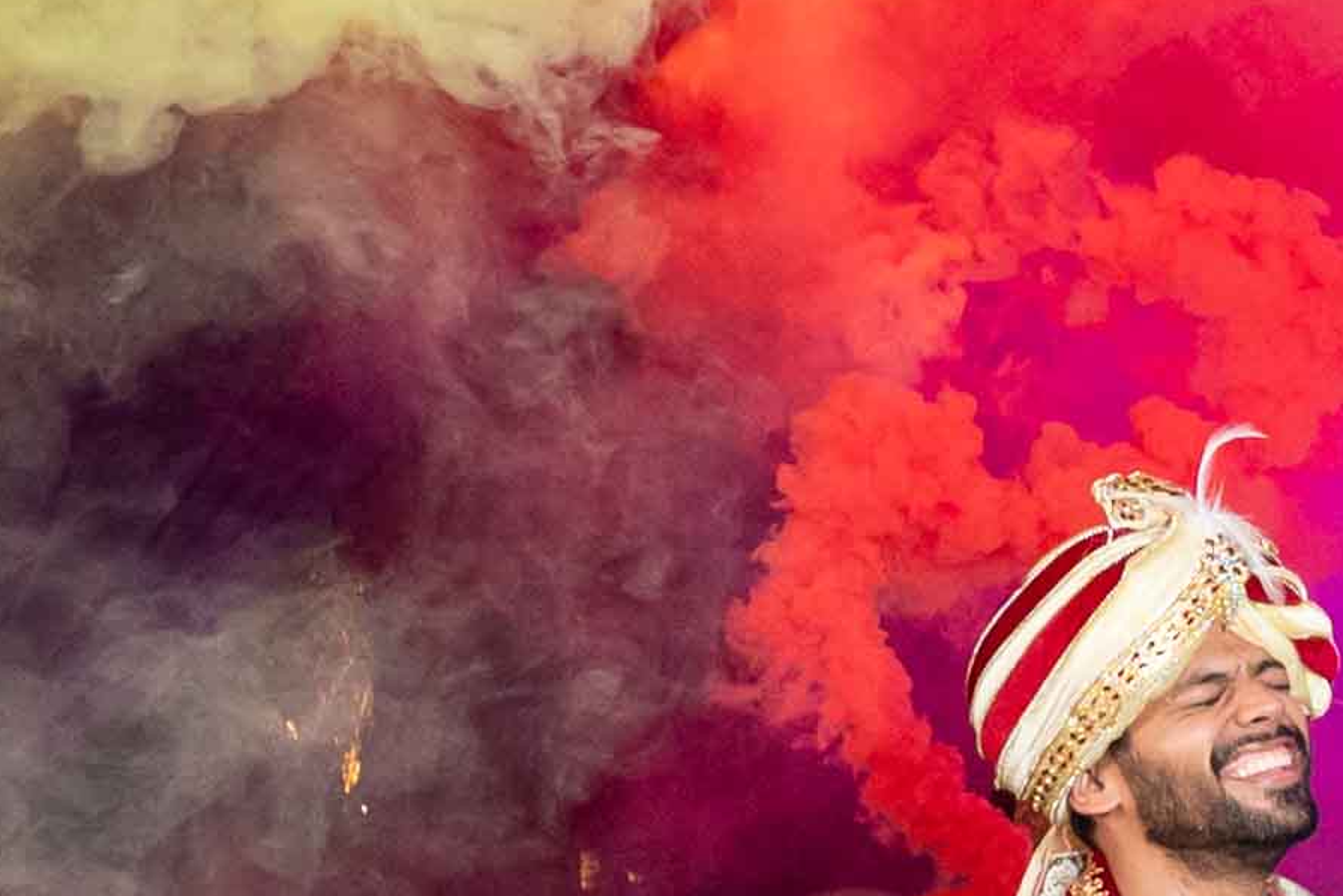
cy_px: 528
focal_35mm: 106
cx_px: 2204
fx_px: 3955
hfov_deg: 16.8
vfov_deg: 12.9
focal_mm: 16
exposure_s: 1/160
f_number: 5
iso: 1600
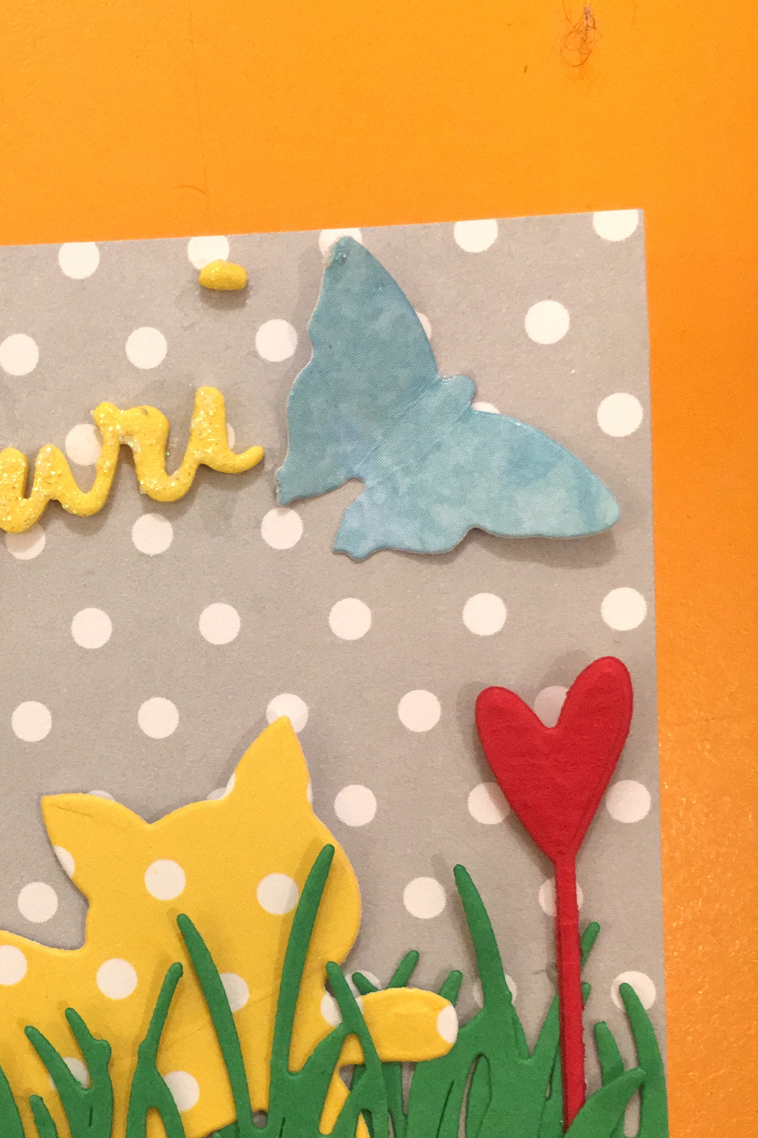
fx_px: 1516
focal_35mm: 48
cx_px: 84
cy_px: 692
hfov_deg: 27.1
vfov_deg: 40.9
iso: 125
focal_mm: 4.15
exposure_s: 1/33
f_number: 2.2
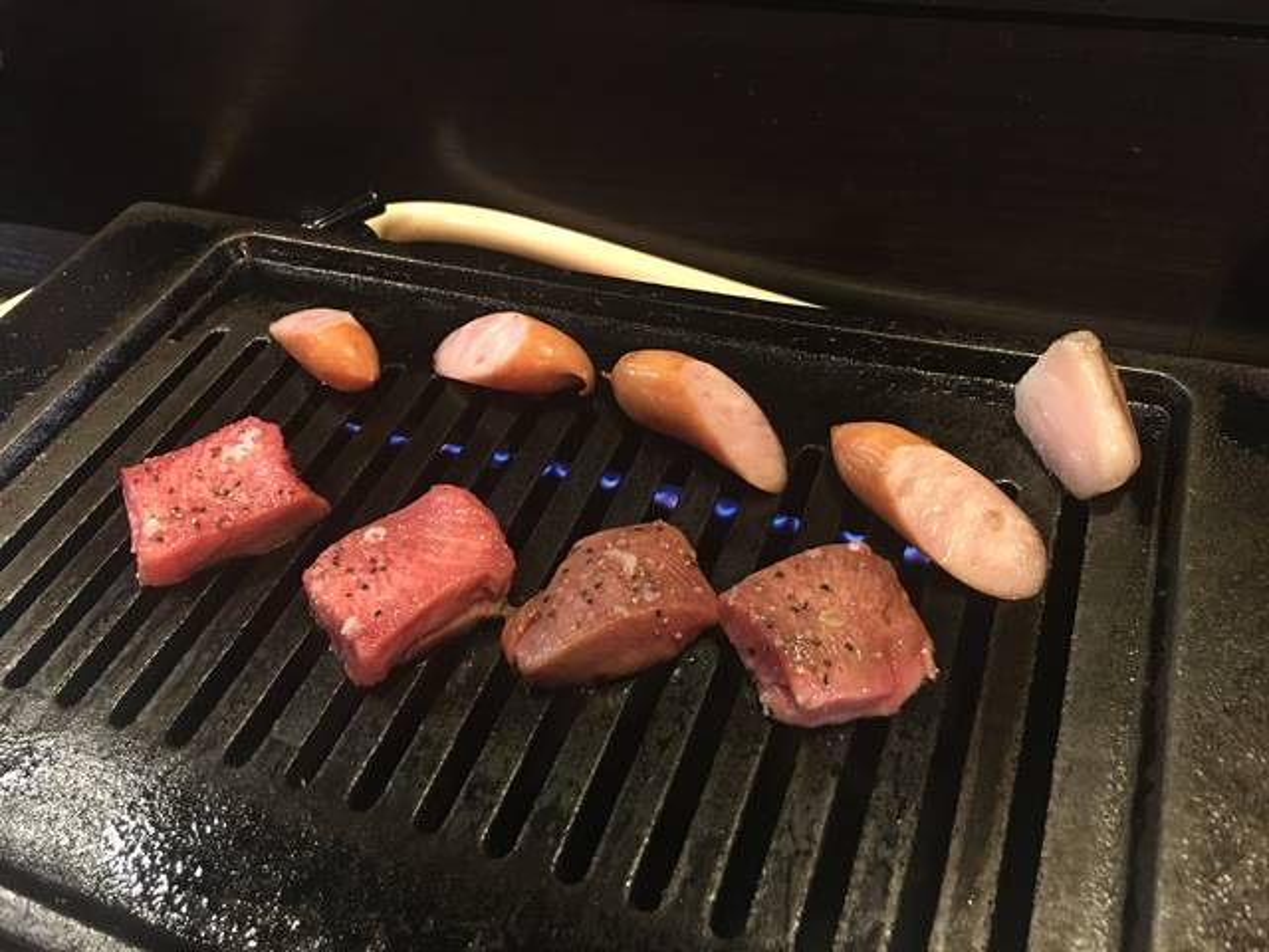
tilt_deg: -47.1
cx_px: 634
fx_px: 1063
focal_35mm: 29
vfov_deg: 48.2
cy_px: 476
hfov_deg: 61.7
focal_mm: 4.15
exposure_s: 1/4
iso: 80
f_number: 2.2
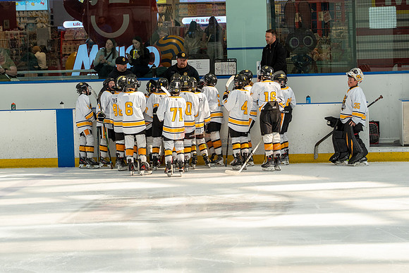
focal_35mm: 129
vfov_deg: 10.6
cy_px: 136
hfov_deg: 15.9
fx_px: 1466
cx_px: 204
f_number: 3.5
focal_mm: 86
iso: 800
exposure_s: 1/1600
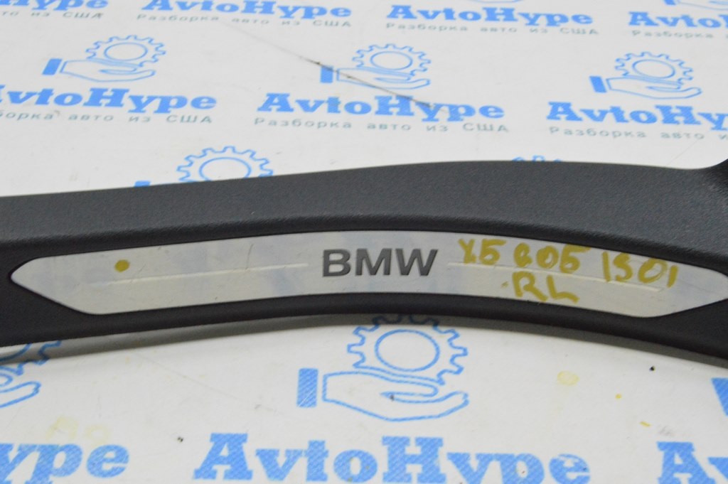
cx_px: 364
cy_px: 242
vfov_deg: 26.4
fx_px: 1030
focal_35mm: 51
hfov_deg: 38.9
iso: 6400
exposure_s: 1/20
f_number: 20
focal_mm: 34
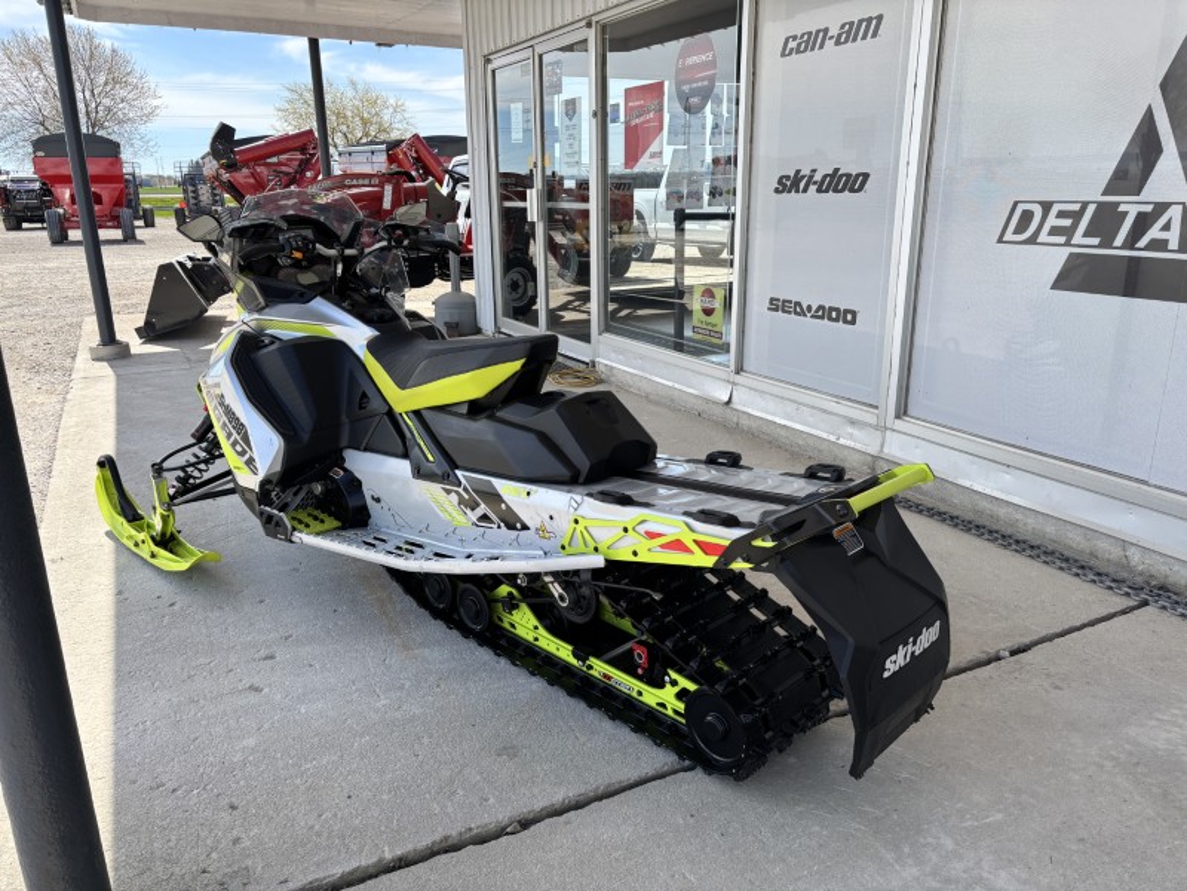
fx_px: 892
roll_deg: +1.2
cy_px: 446
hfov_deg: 67.3
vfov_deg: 53.1
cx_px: 594
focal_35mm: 26
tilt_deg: -16.6
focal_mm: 5.96
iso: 50
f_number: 1.6
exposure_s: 1/1139
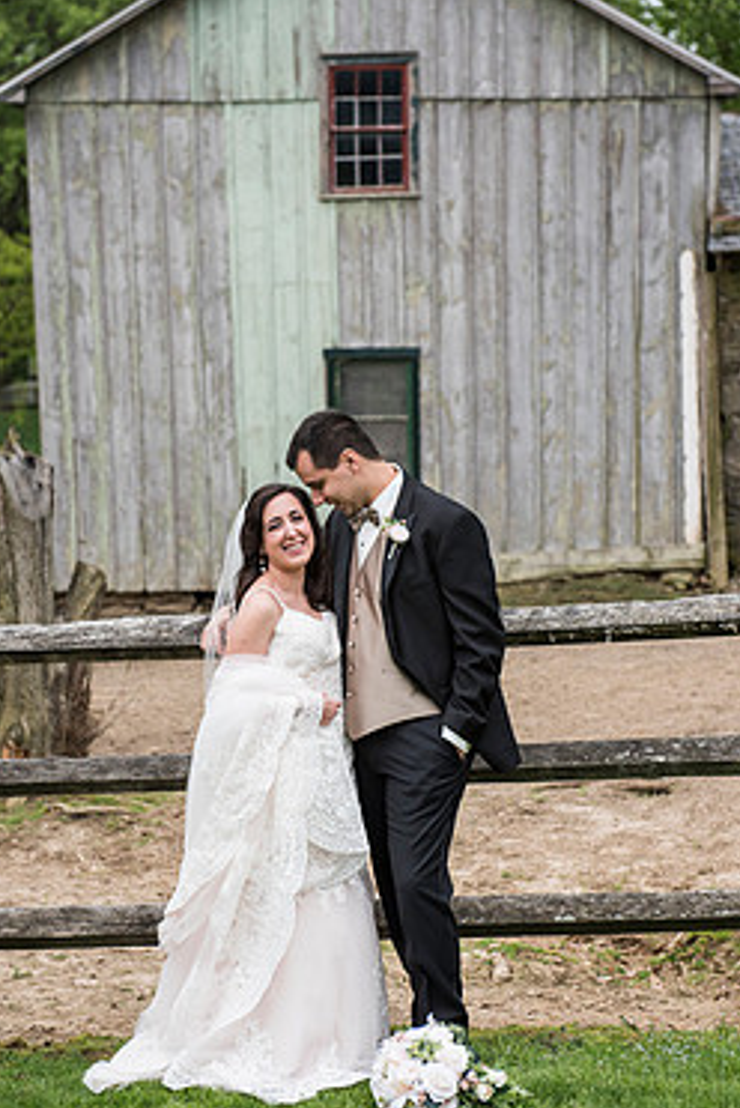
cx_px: 352
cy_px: 538
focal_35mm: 80
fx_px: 2462
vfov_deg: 25.3
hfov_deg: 17.1
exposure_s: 1/4000
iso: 640
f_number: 3.5
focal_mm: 66
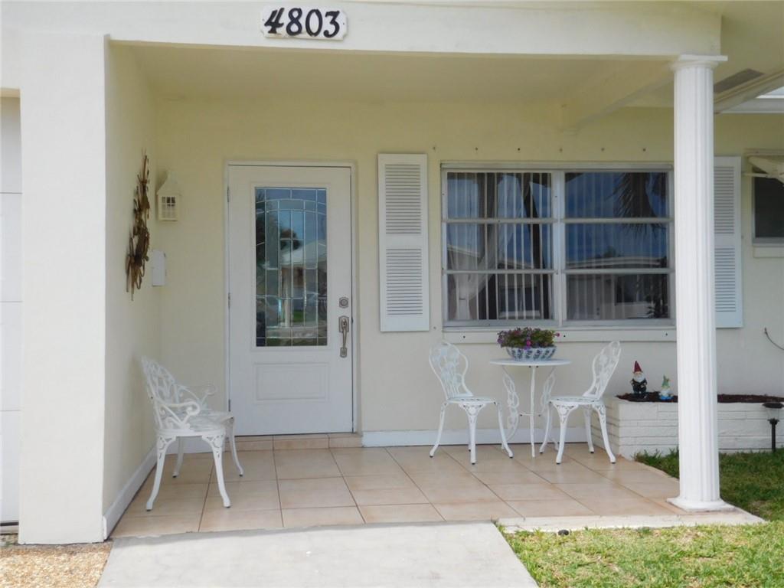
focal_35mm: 40
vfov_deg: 36.0
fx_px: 906
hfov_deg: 46.8
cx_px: 392
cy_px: 294
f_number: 3.9
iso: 125
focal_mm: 7.1
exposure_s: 1/1000
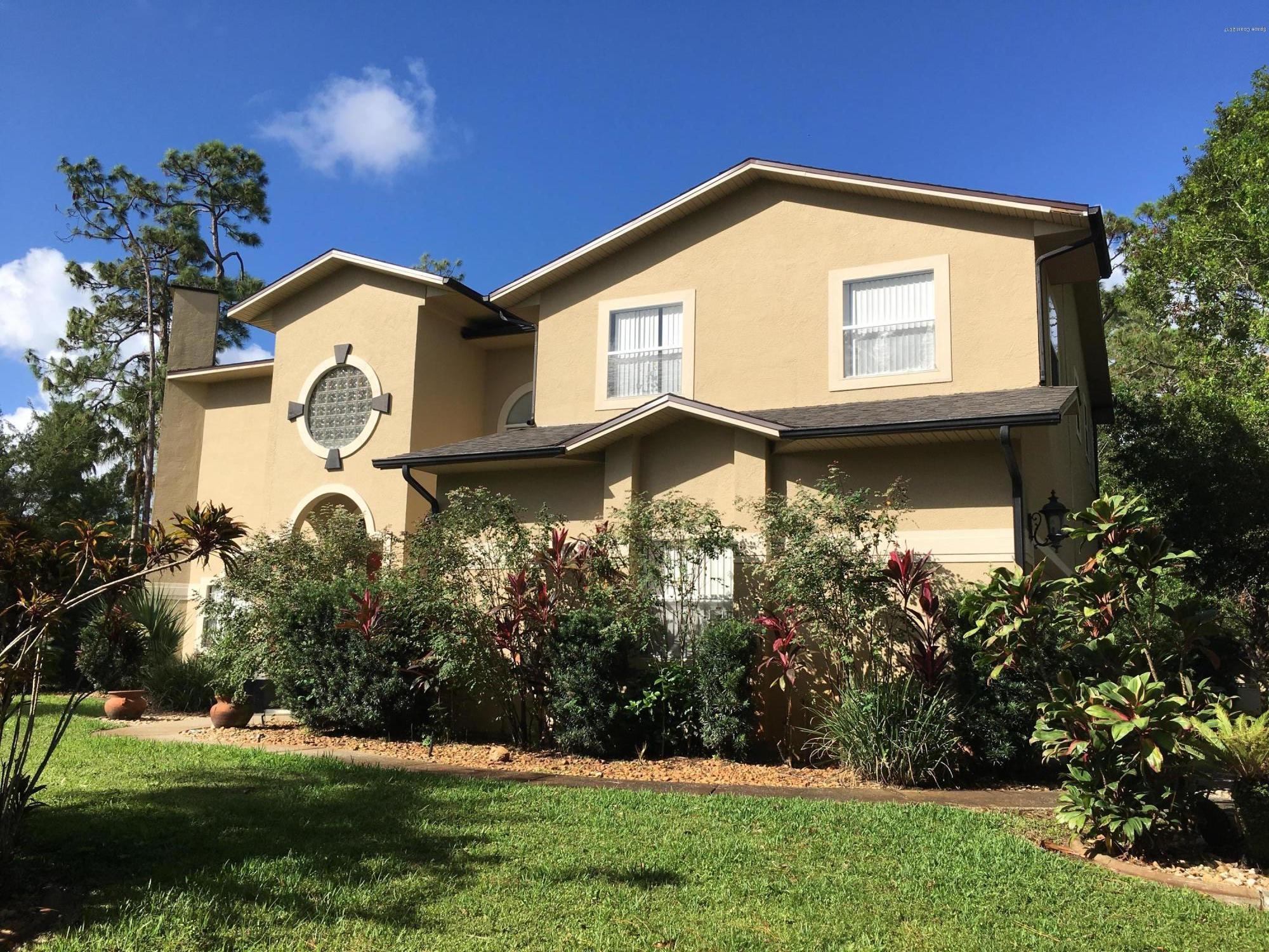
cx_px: 634
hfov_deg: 61.7
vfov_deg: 48.2
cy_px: 476
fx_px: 1063
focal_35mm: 29
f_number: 2.2
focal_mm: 4.15
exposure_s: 1/1748
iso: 25
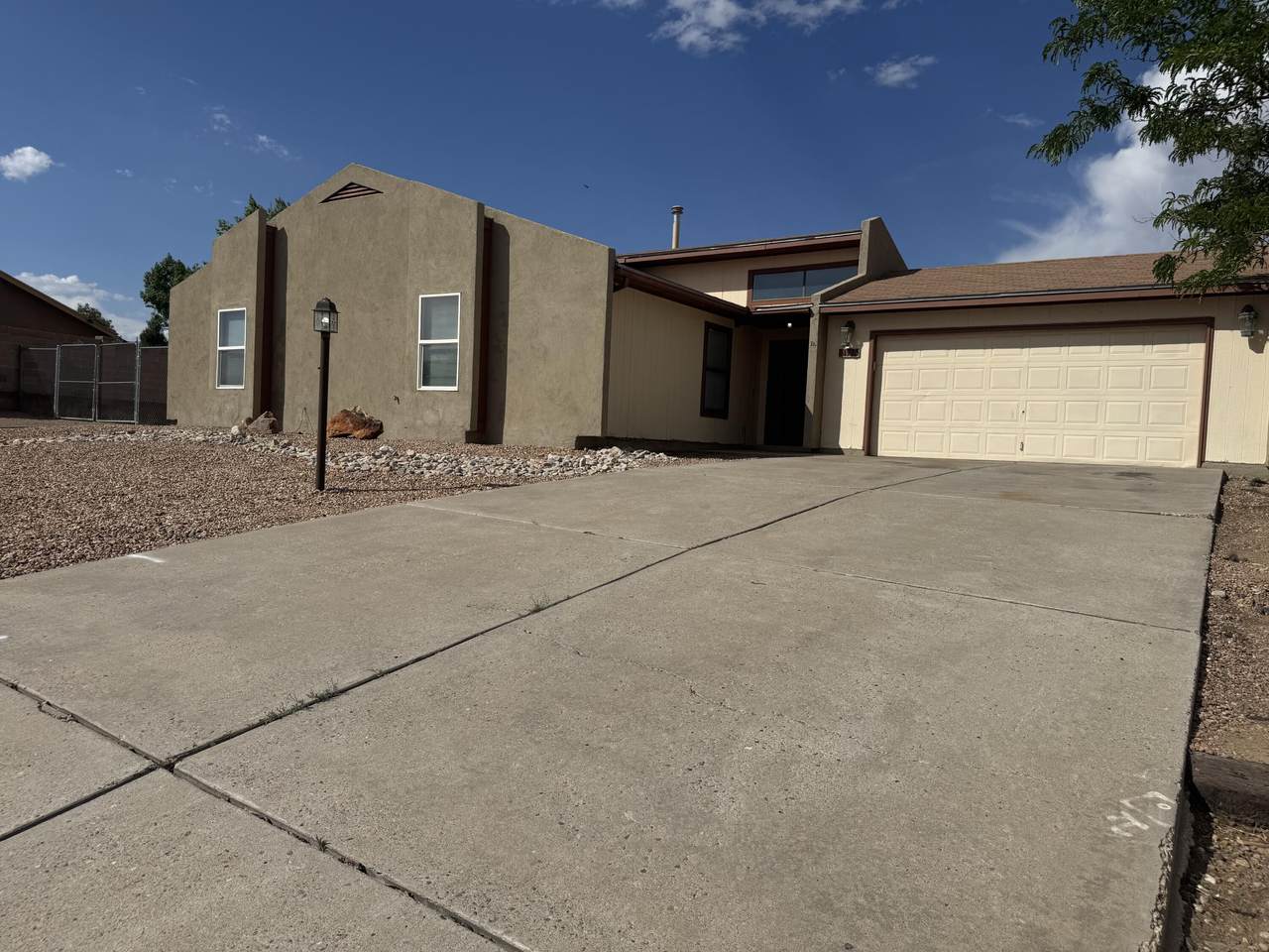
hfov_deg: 71.6
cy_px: 476
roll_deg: -2.7
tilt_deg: -3.4
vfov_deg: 56.8
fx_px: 880
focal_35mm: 24
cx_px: 634
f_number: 1.78
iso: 80
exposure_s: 1/10417
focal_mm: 6.76
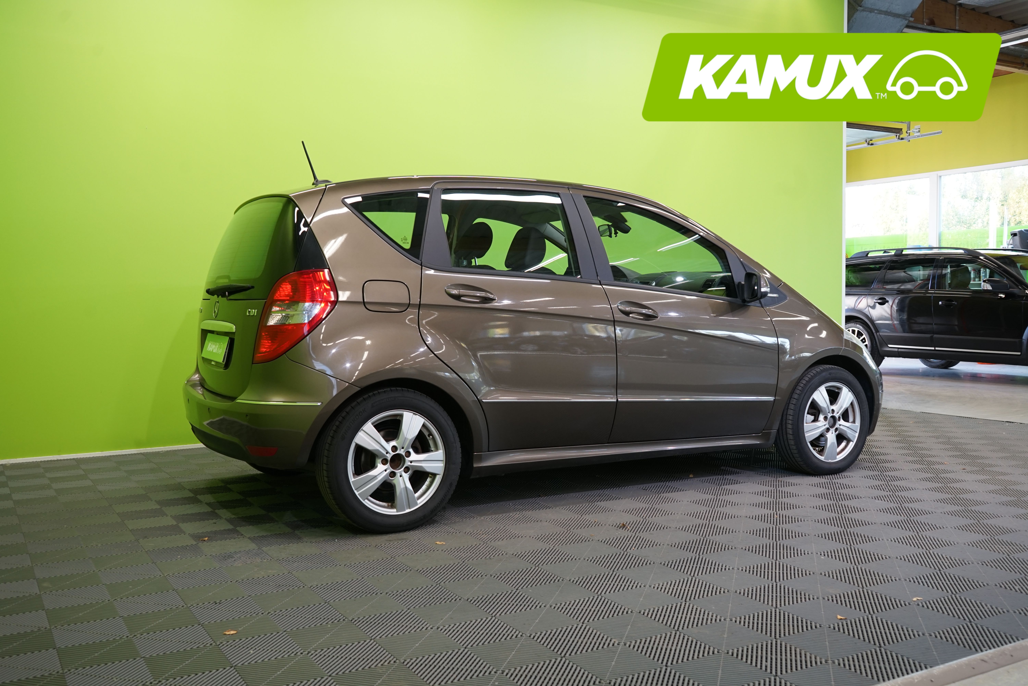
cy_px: 343
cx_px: 514
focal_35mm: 33
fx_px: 942
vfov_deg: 40.0
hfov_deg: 57.2
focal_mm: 33
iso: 640
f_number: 6.3
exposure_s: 1/30
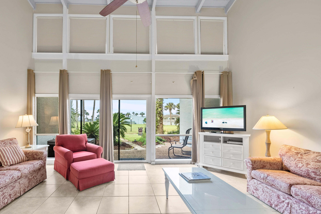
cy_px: 116
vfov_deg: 77.2
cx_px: 130
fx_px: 134
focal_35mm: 15
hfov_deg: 99.2
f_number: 7.1
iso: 250
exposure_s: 1/4
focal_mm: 12
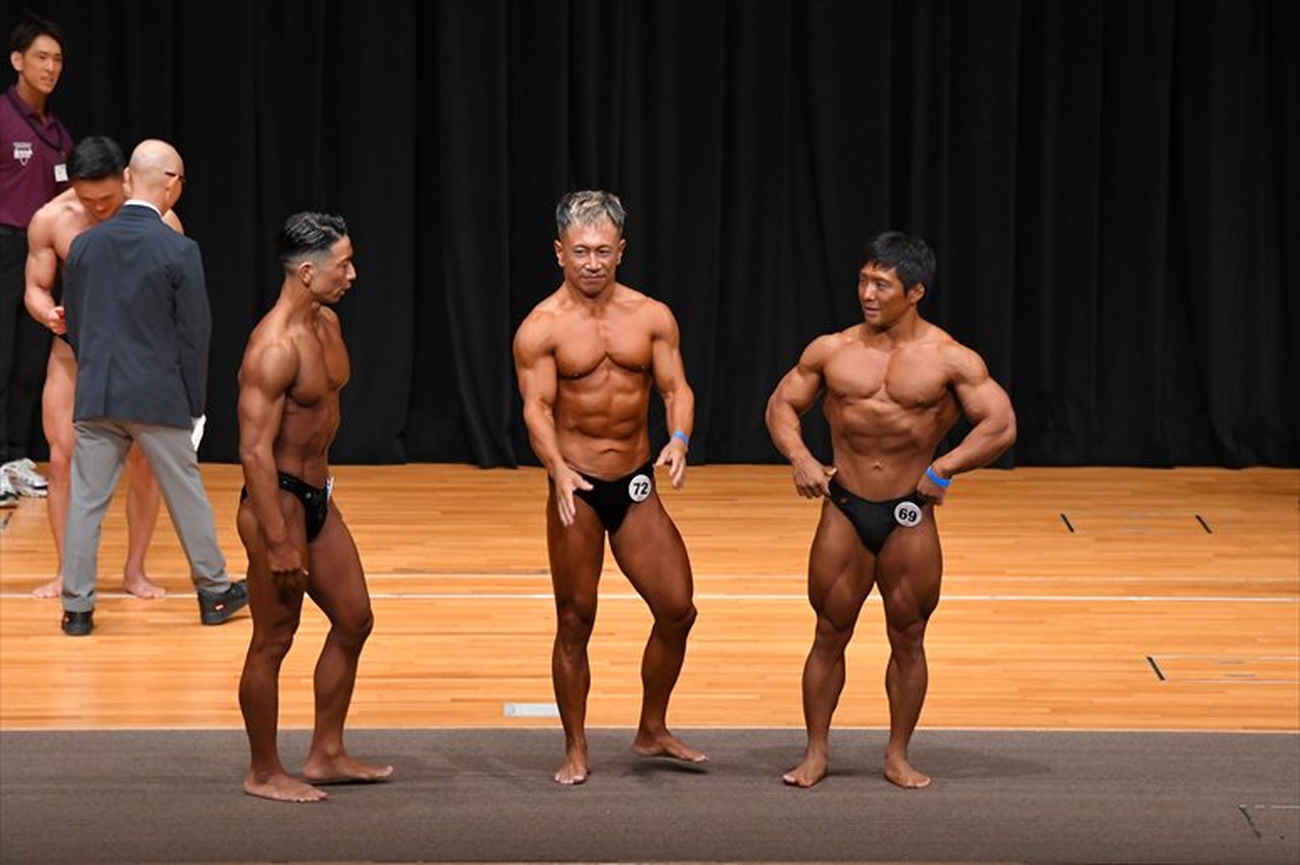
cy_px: 432
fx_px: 6750
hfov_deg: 11.0
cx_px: 650
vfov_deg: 7.3
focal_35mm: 187
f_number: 5.6
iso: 4000
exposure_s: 1/400
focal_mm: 125
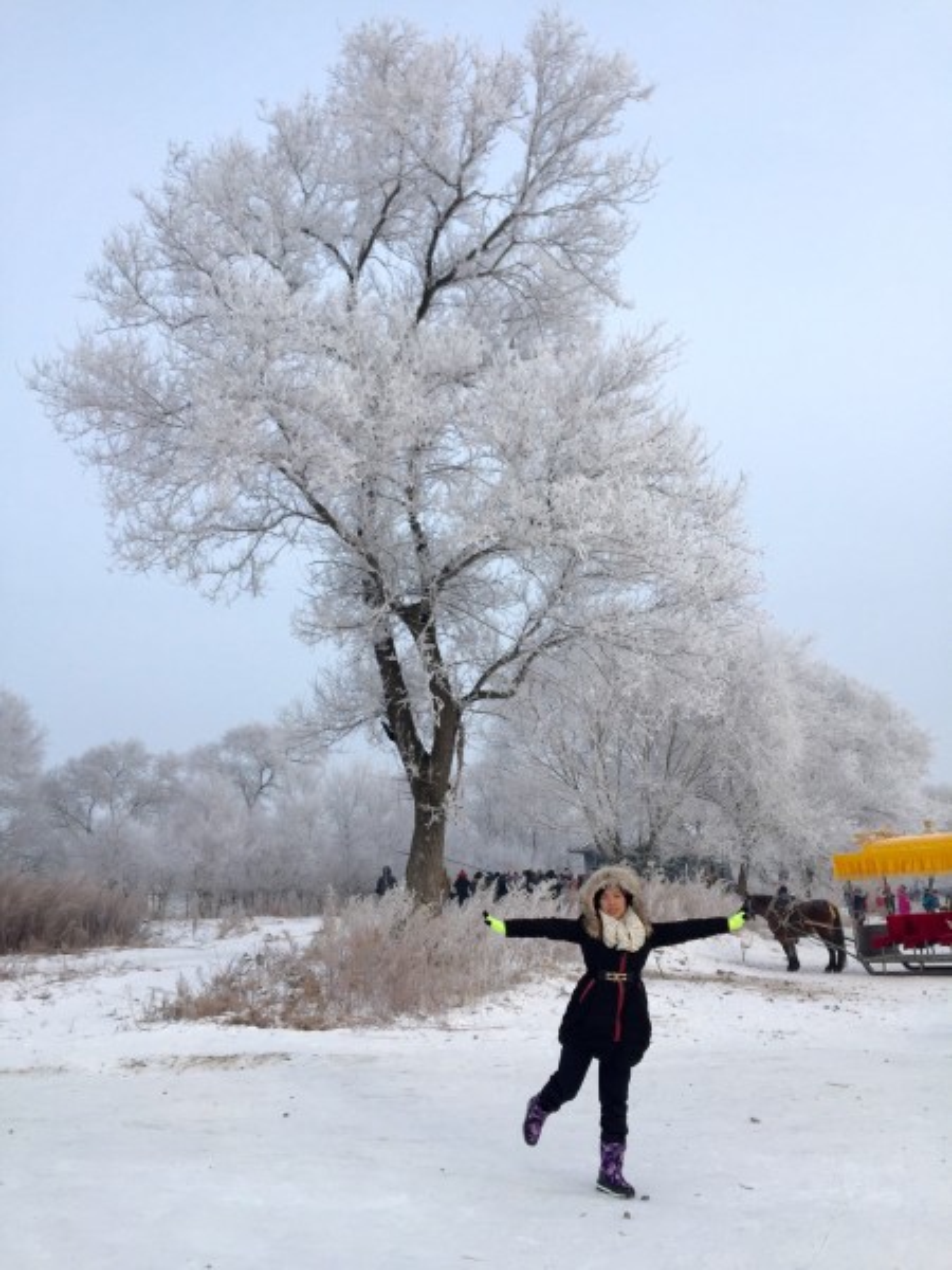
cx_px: 476
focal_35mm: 29
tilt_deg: +15.7
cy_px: 635
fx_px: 1063
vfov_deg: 61.7
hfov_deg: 48.2
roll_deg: +1.8
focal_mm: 4.15
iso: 32
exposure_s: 1/670
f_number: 2.2
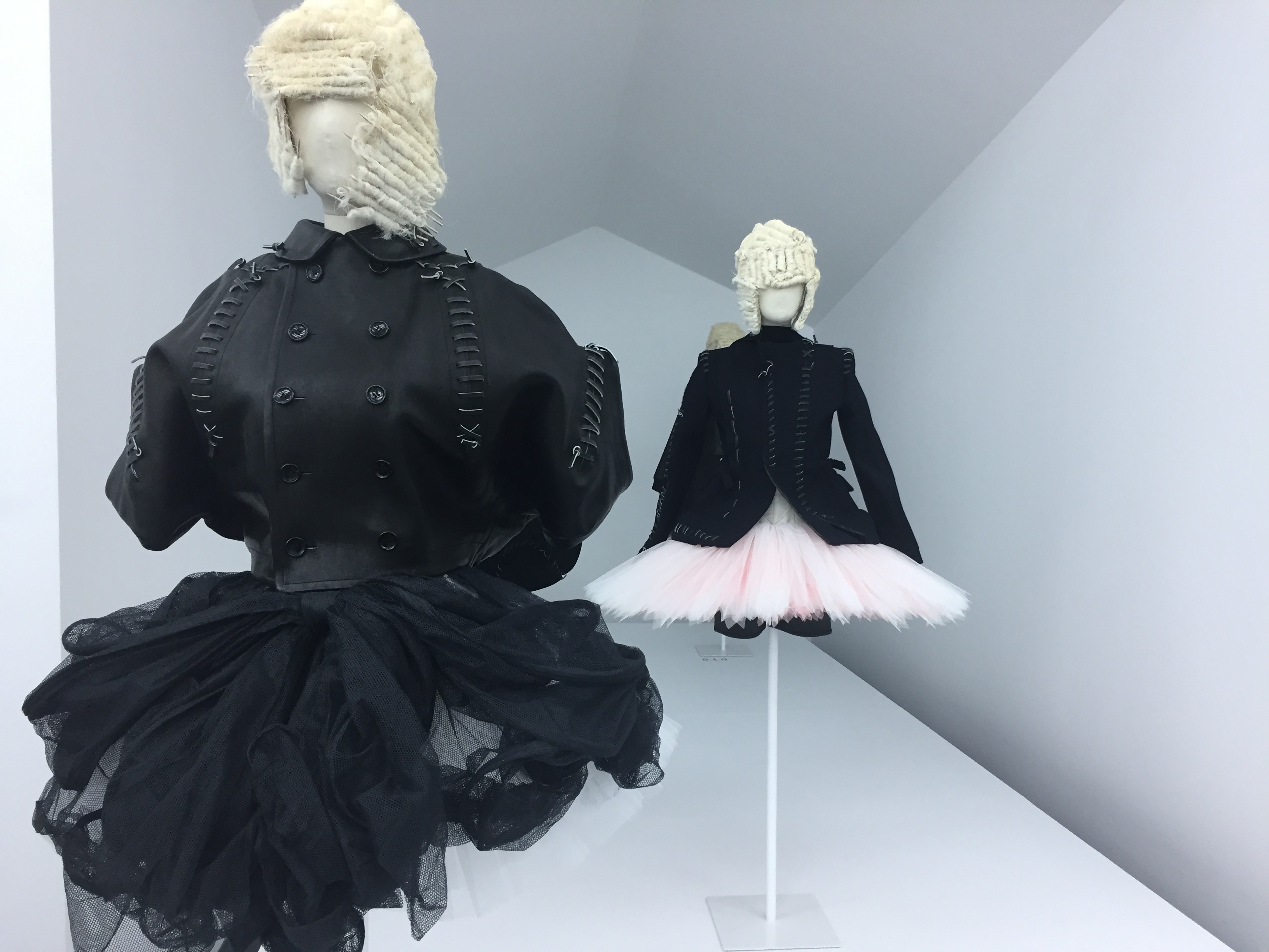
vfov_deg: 48.2
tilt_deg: -4.3
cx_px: 634
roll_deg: -0.1
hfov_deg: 61.7
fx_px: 1063
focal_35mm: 29
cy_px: 476
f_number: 2.2
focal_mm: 4.15
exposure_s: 1/30
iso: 50
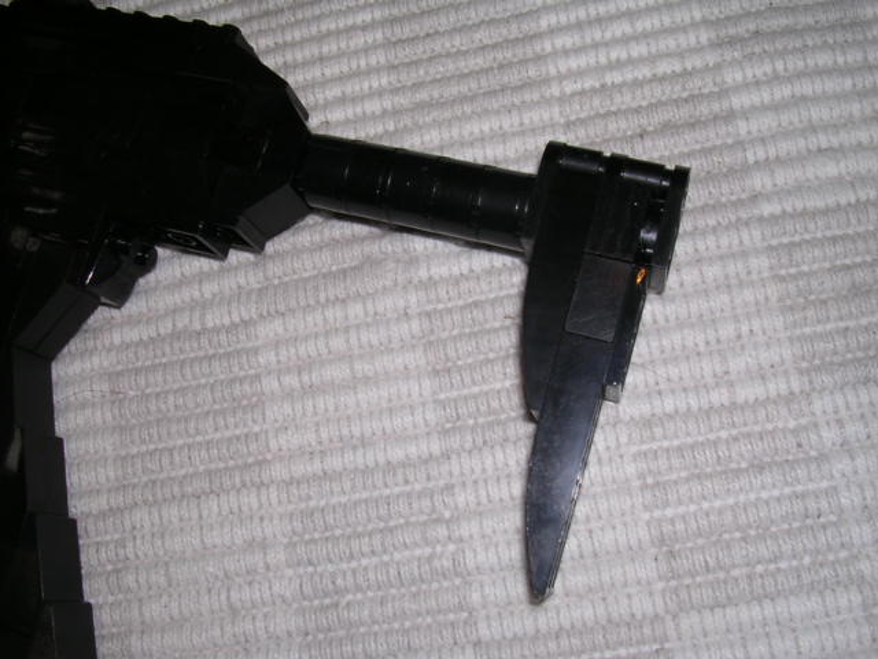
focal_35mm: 38
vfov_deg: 37.7
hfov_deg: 49.0
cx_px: 439
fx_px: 964
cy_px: 330
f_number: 5.6
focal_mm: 5.8
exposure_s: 1/60.1
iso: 100
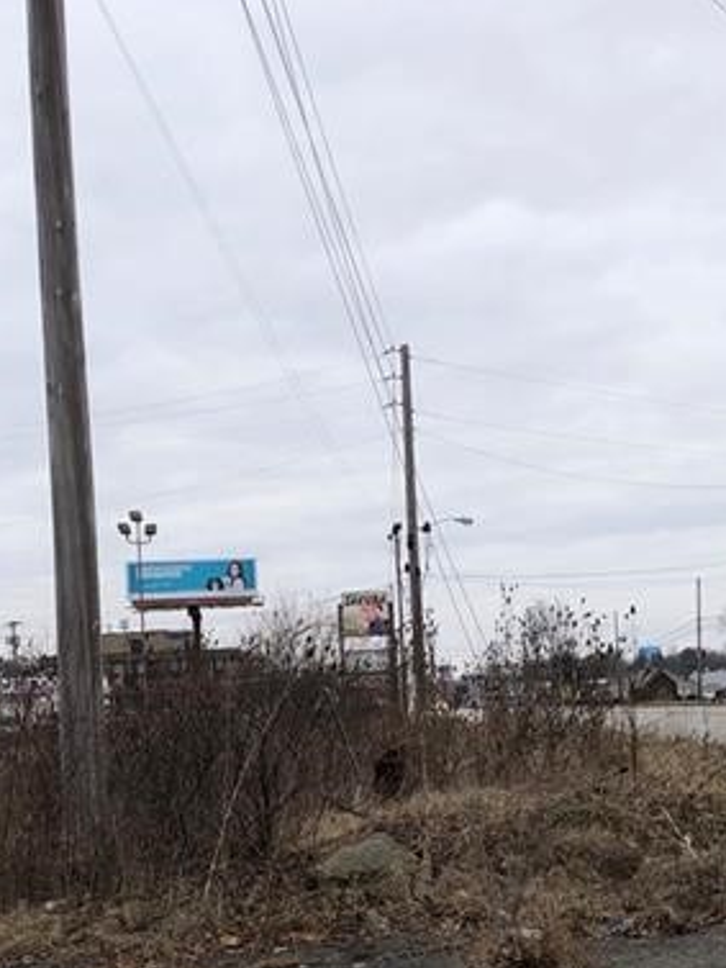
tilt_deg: +0.1
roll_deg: +0.8
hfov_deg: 25.7
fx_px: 1593
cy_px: 711
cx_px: 341
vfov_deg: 33.2
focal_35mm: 57
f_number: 1.8
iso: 20
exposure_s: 1/1230
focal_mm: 3.99
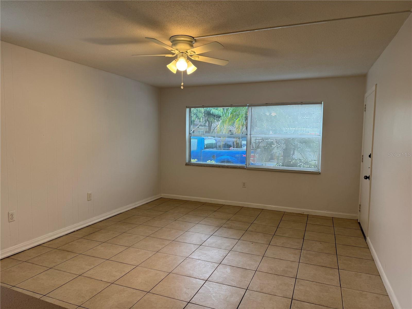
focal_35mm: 24
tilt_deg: -4.6
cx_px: 206
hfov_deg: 71.6
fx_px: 286
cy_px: 154
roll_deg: -1.0
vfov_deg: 56.8
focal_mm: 6.76
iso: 100
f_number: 1.78
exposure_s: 1/120
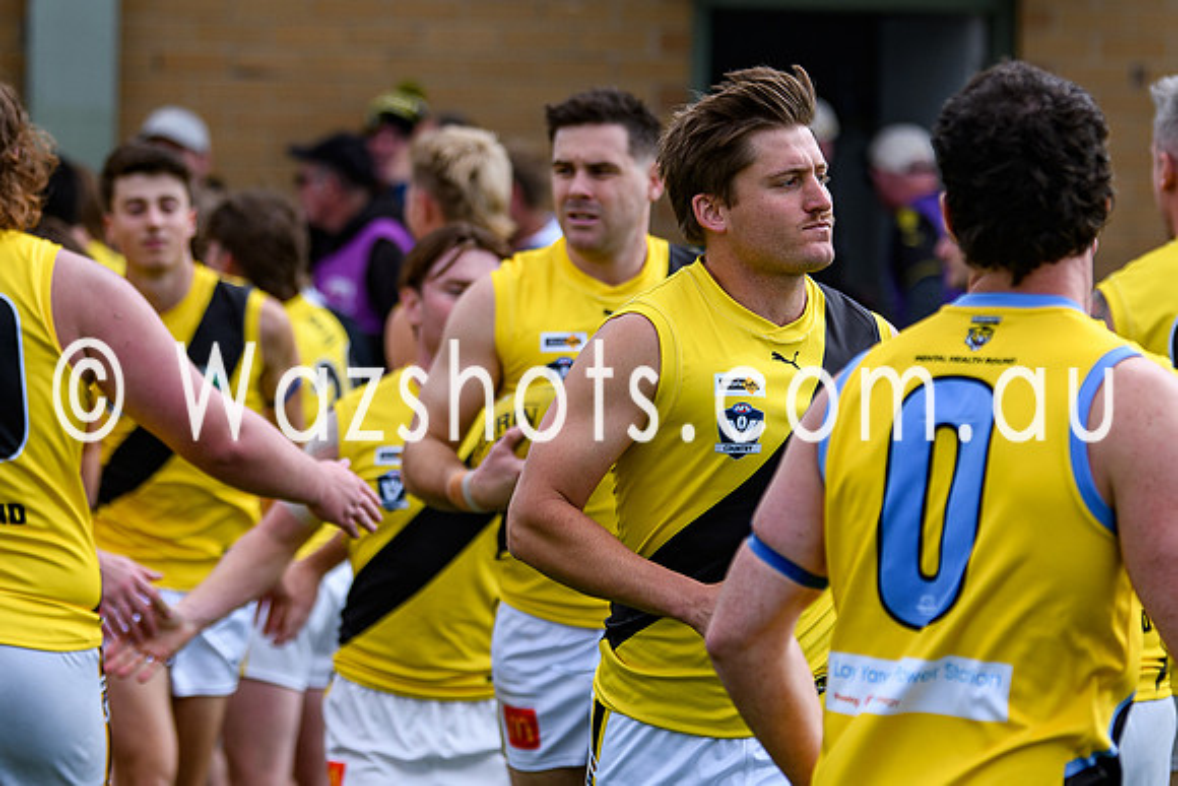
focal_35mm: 305
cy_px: 421
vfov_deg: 4.5
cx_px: 543
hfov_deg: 6.7
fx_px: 9993
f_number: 2.8
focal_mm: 120
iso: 160
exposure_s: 1/1600
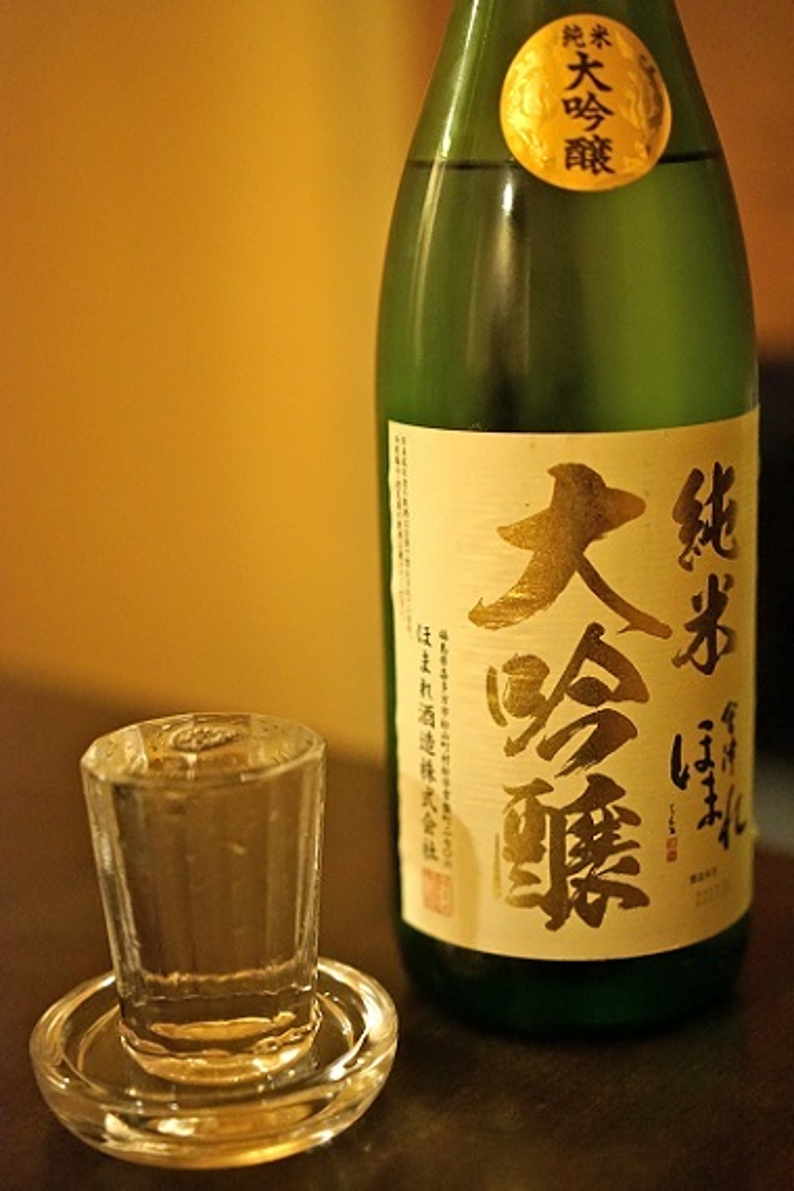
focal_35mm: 55
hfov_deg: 24.6
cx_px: 397
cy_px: 596
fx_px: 1819
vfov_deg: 36.2
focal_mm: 55
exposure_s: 1/100
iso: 6400
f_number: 2
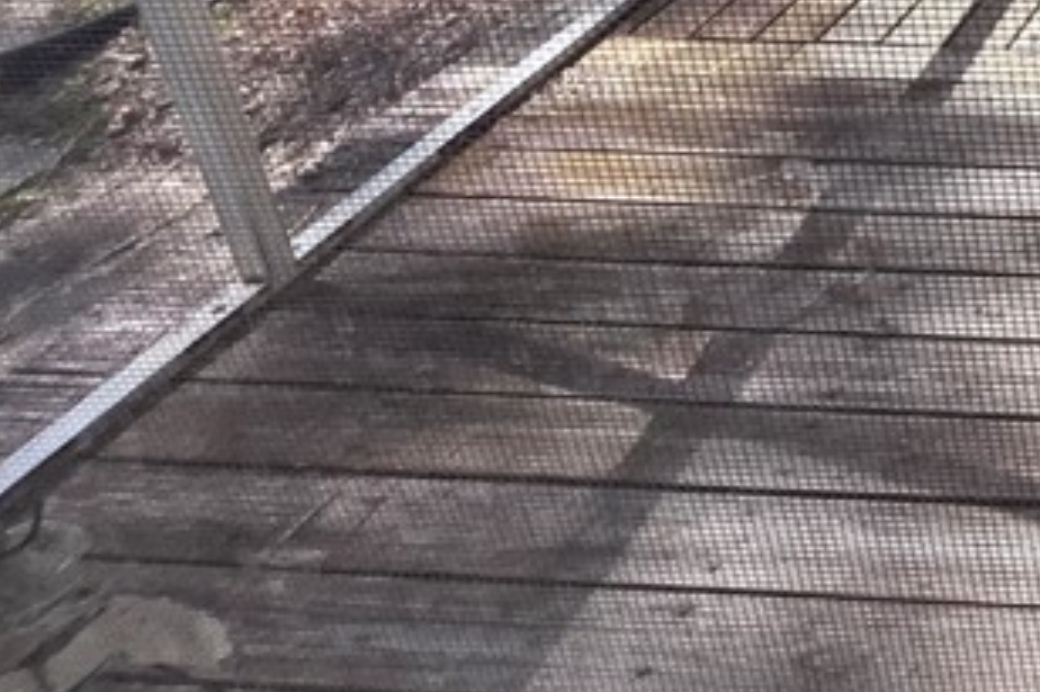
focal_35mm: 45
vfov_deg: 26.0
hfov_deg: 31.0
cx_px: 1432
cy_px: -179
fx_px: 1299
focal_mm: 2.2
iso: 100
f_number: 1.9
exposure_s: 1/719
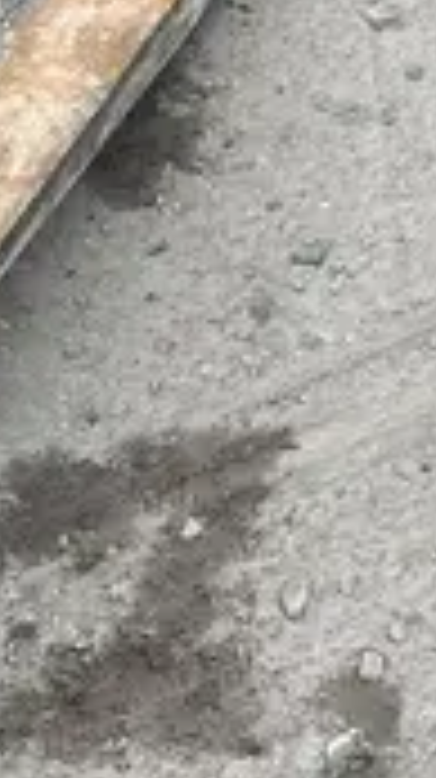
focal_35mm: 120
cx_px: 566
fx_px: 2472
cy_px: -304
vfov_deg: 16.6
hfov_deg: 9.9
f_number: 1.6
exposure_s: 1/384
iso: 32
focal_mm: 4.2
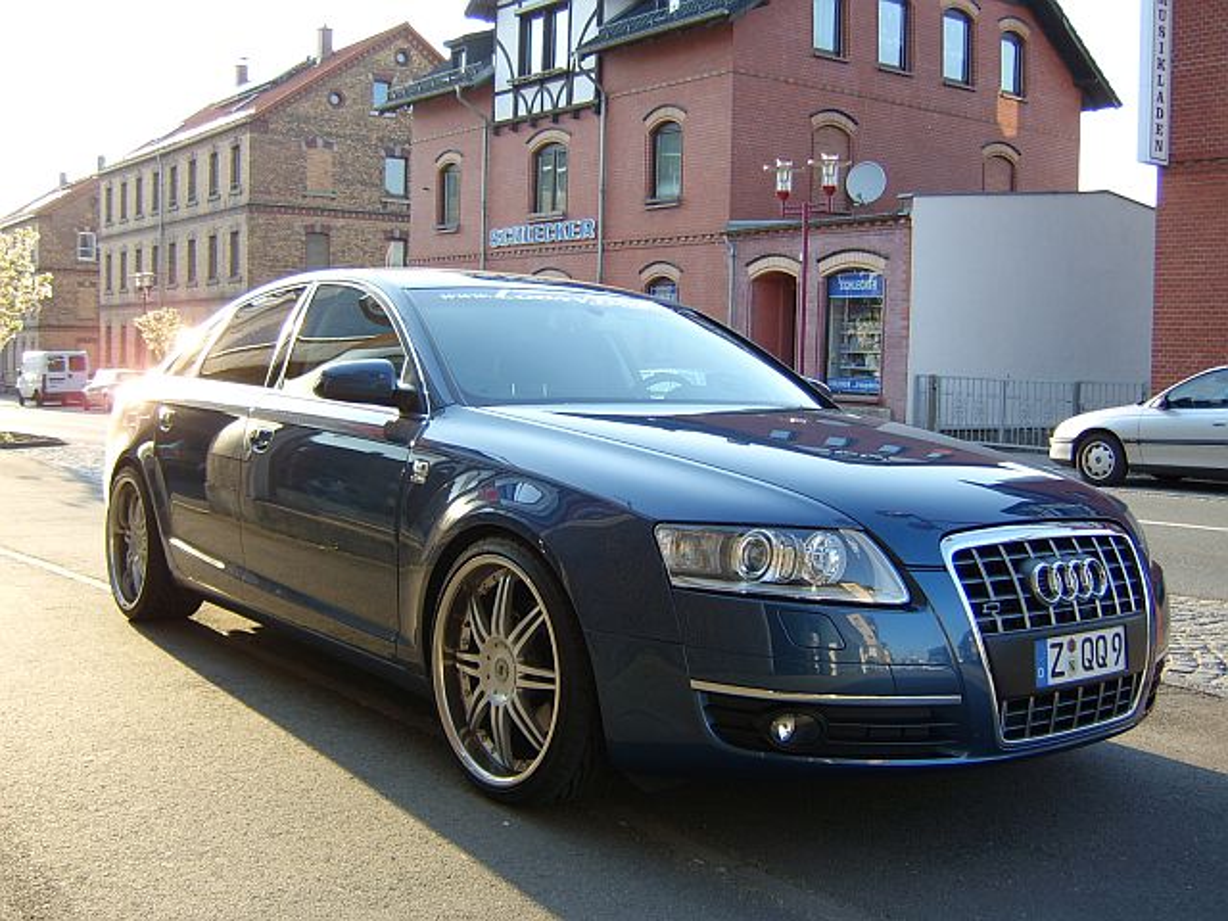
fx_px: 1100
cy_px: 460
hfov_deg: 58.4
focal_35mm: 31
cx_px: 614
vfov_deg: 45.4
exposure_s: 1/84
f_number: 2.7
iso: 50
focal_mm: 8.13
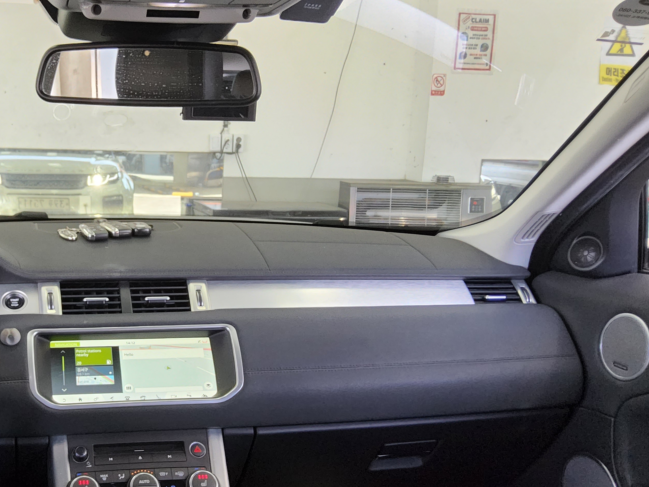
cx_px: 133
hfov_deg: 43.7
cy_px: 296
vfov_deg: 35.0
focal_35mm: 41
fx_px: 769
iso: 200
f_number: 2
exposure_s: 1/120
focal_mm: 3.08
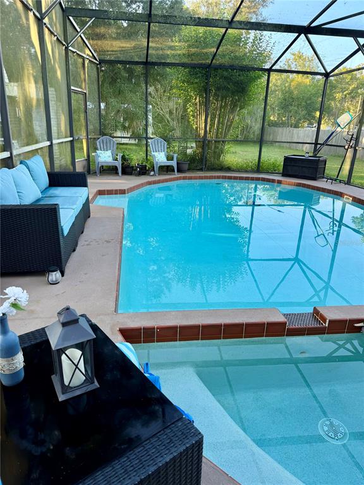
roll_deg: -2.5
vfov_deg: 71.6
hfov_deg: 56.8
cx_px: 182
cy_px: 242
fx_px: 336
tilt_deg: -19.0
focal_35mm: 24
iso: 64
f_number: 1.78
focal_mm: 6.76
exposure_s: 1/145
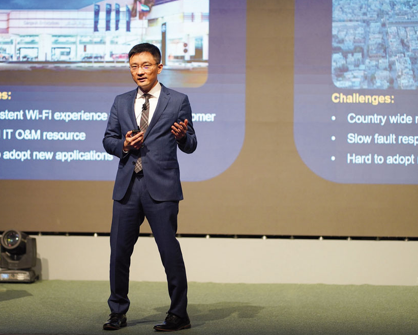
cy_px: 169
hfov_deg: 19.7
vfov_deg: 15.9
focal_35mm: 97
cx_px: 171
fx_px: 1200
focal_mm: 85
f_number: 1.8
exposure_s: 1/160
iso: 800
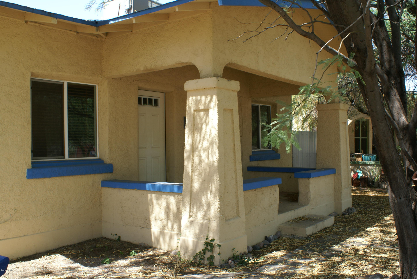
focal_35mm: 36
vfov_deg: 36.9
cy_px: 140
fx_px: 417
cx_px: 208
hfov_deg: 53.1
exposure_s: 1/80
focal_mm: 24
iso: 100
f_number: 9
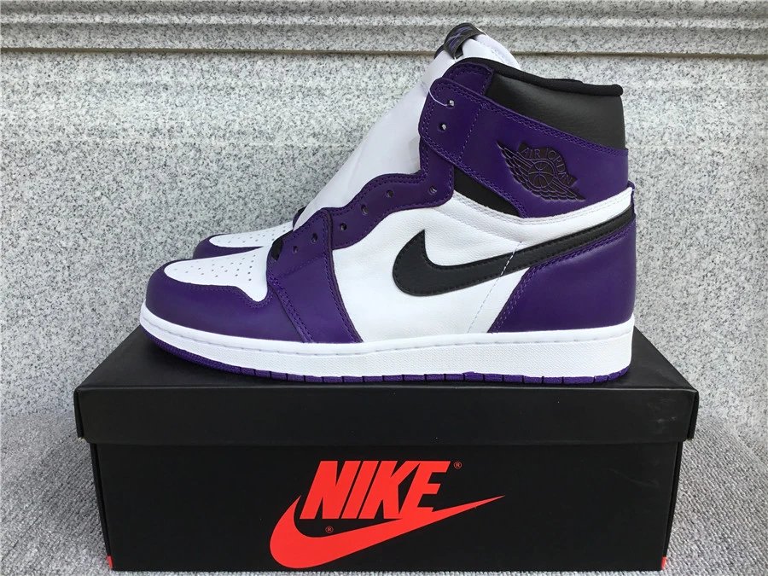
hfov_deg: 58.4
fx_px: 688
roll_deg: -0.2
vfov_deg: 45.4
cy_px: 288
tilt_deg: -16.4
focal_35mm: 31
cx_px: 384
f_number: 2.4
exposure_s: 1/488
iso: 25
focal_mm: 3.3
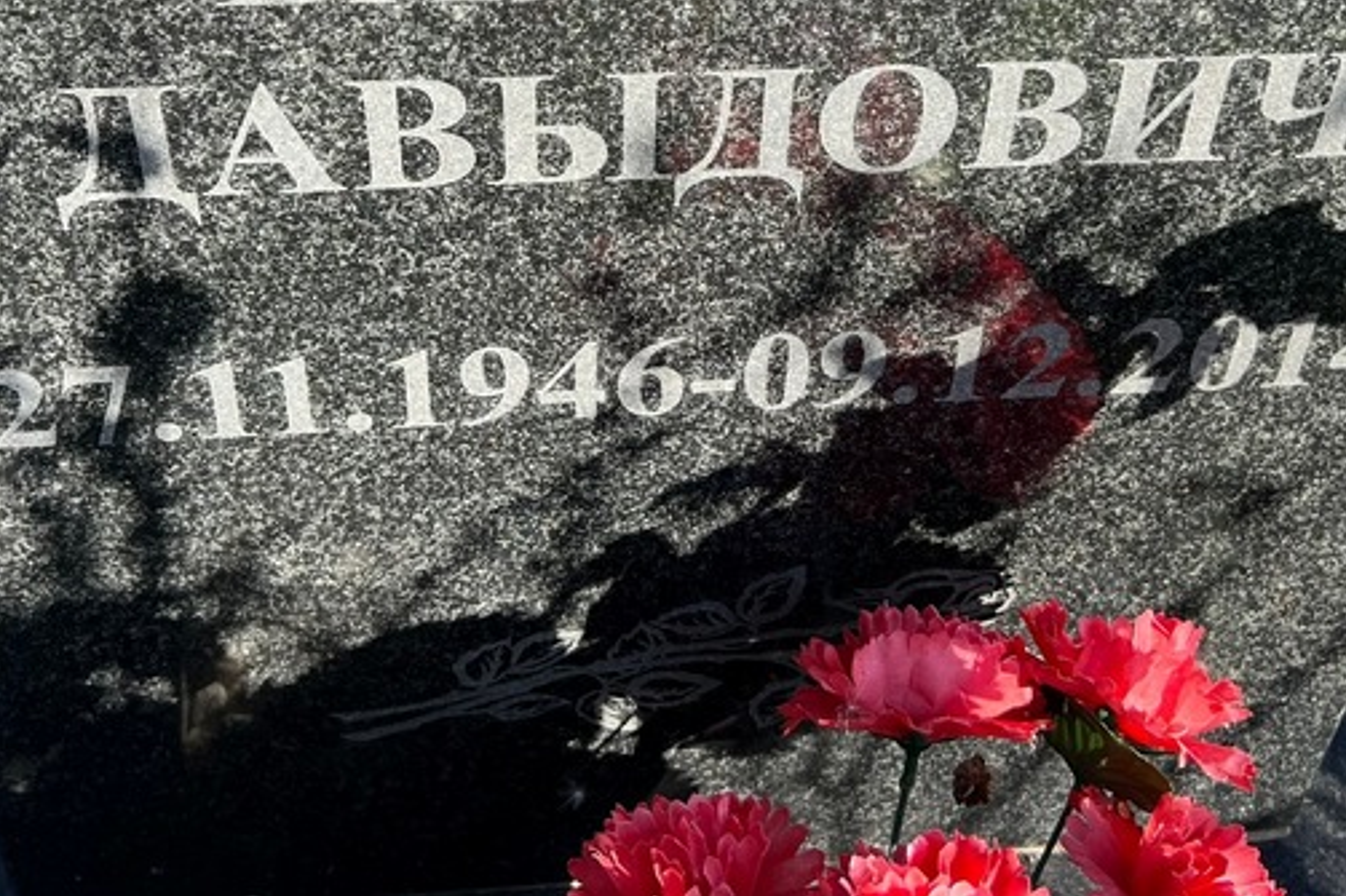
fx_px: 1607
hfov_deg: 45.4
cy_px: 96
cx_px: 682
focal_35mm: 43
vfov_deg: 29.9
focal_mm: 5.7
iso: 50
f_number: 1.5
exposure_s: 1/1112
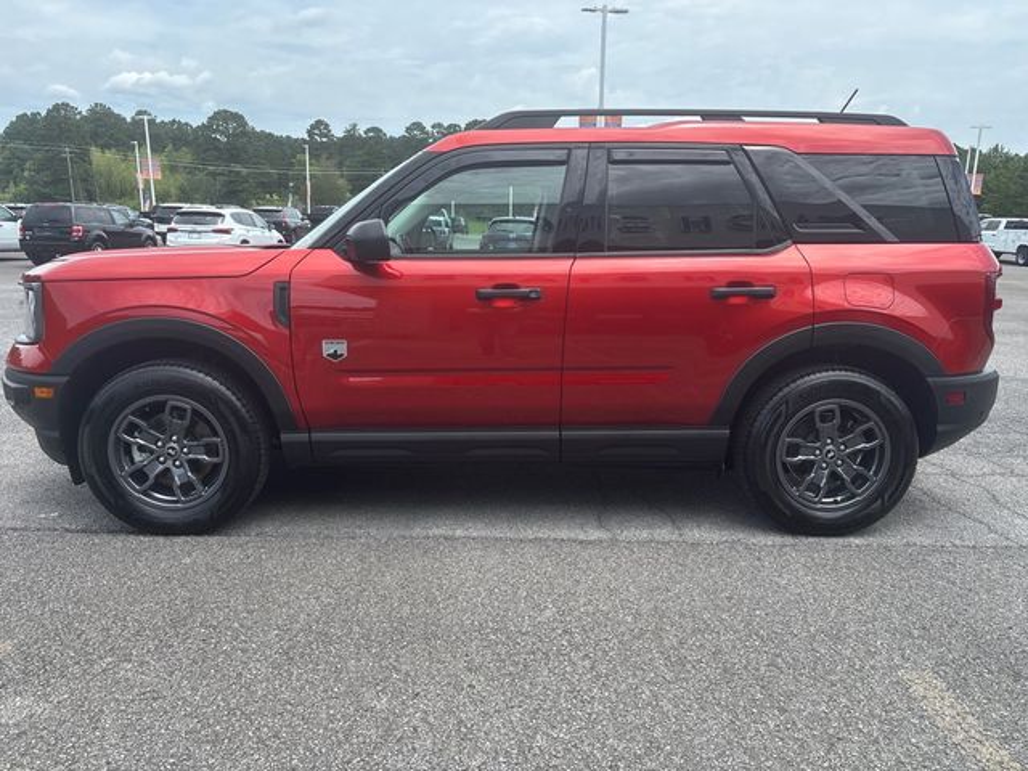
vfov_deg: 53.1
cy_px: 386
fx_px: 772
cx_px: 514
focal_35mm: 26
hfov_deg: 67.3
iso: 50
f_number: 1.6
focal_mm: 5.96
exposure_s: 1/1567
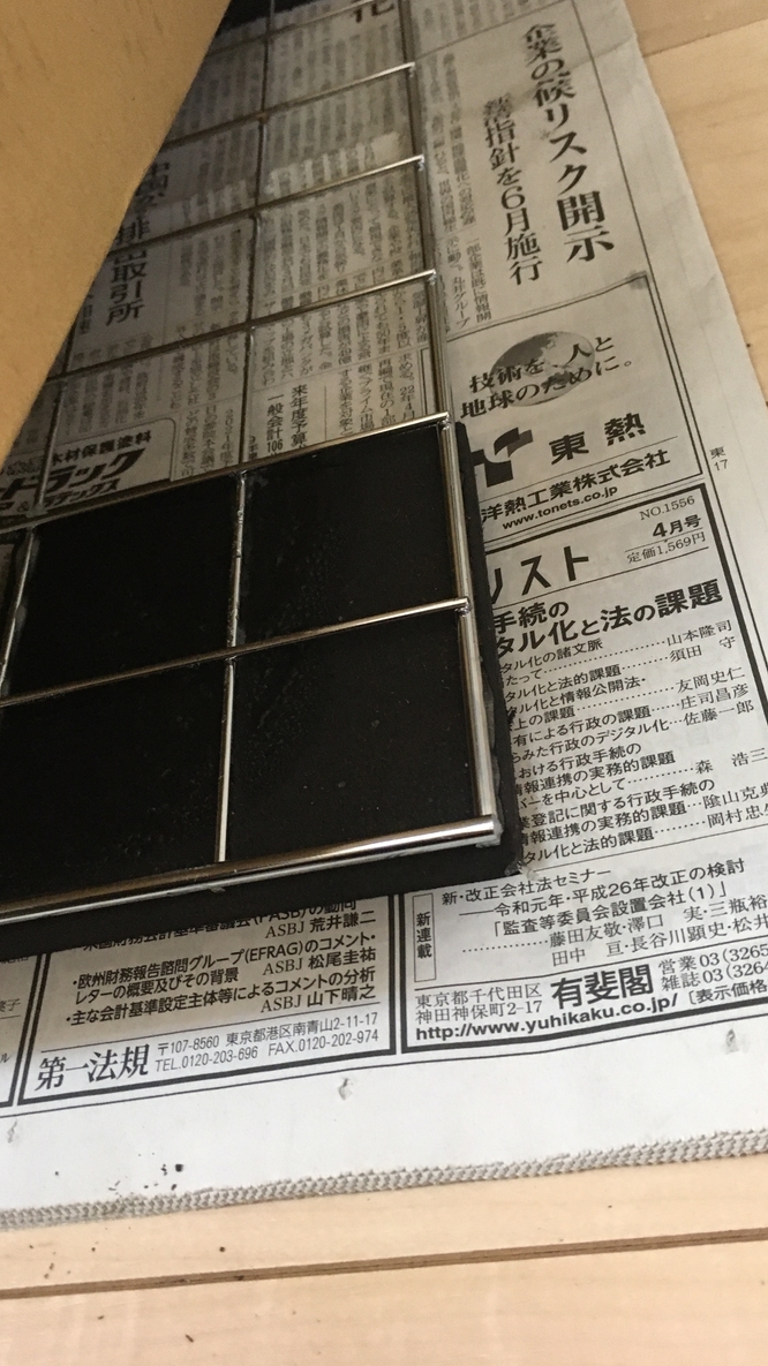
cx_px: 330
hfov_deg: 36.6
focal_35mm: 32
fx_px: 1159
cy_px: 678
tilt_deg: -50.9
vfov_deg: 61.0
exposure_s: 1/15
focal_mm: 4.15
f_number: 2.2
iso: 200
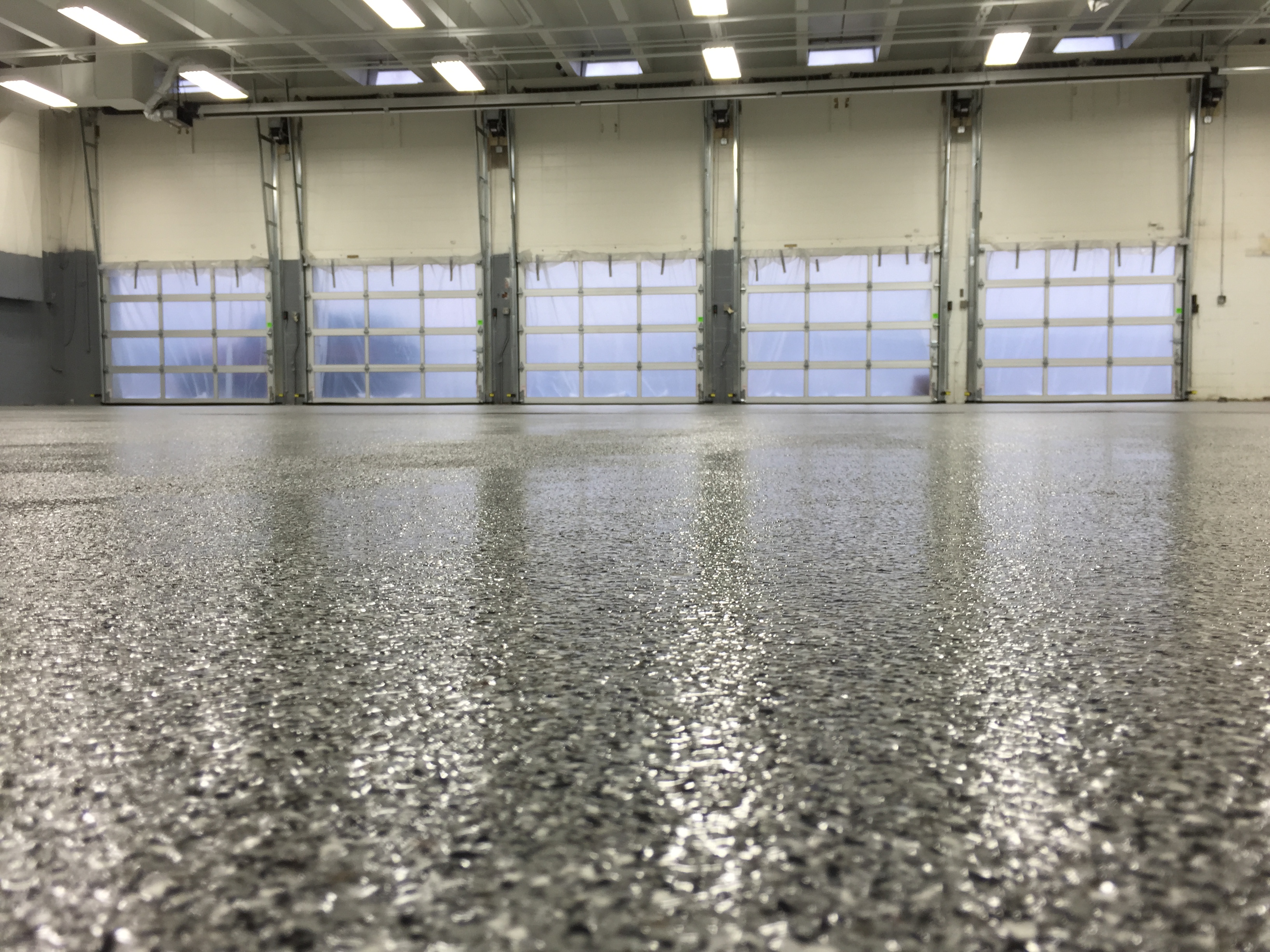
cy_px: 476
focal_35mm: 29
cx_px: 635
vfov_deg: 48.2
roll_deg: -0.4
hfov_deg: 61.7
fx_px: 1064
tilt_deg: -2.9
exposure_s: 1/60
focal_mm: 4.15
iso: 32
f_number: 2.2
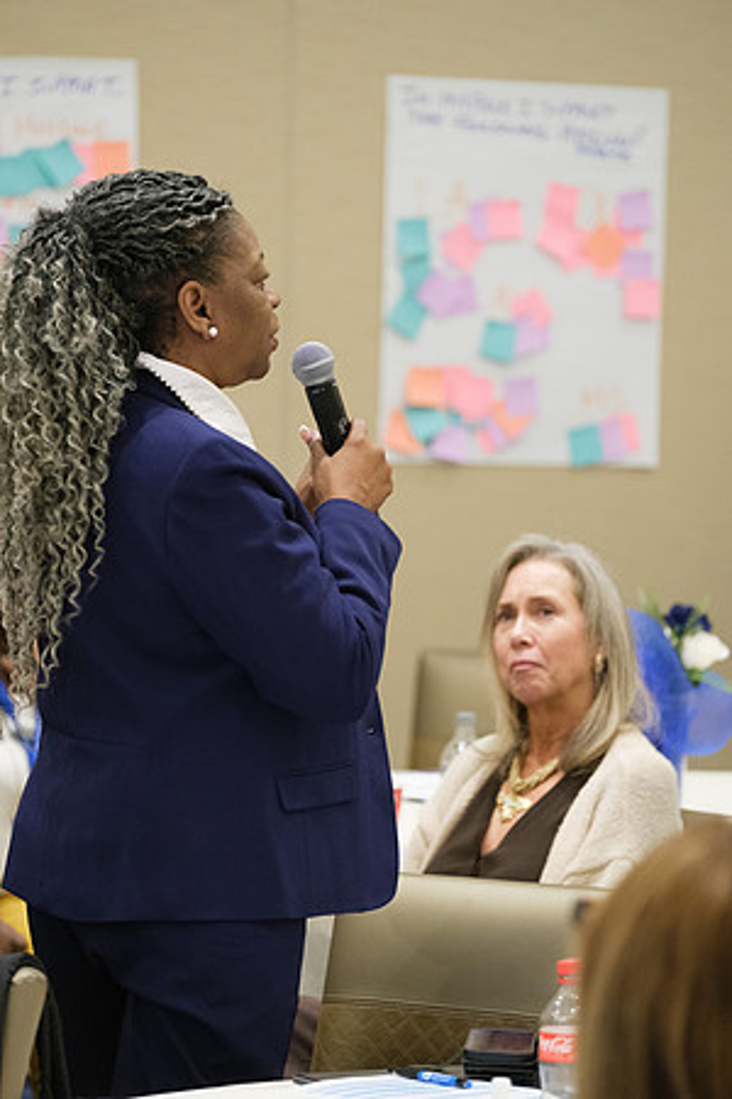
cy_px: 550
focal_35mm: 173
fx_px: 5276
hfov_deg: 7.9
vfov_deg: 11.9
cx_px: 366
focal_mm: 115
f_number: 2.8
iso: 3200
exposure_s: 1/160
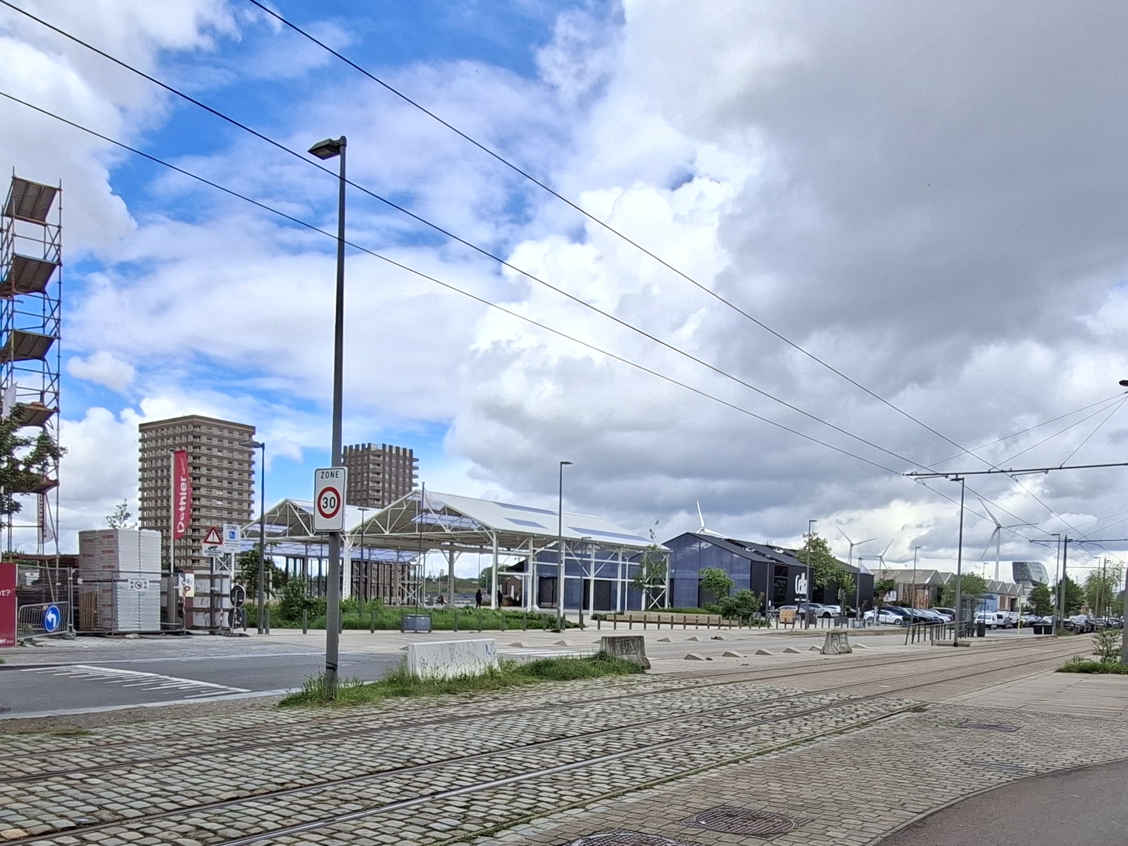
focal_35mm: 26
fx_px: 847
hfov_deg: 67.3
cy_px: 675
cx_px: 579
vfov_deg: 50.0
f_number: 2.2
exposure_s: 1/1838
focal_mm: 1.74
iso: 40
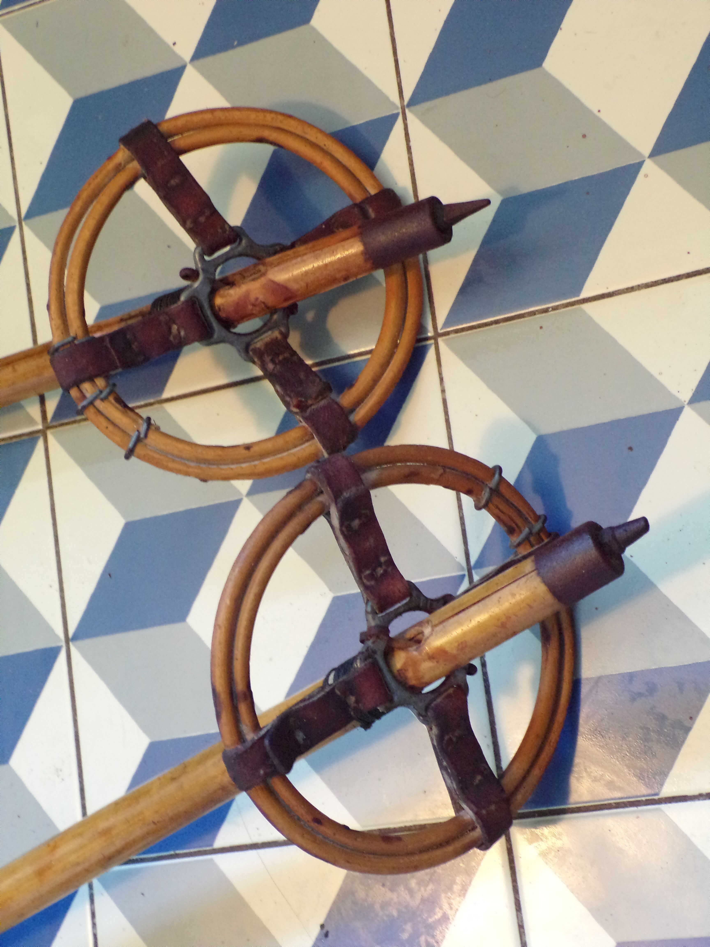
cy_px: 474
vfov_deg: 34.3
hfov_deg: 26.1
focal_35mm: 56
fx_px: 1531
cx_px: 355
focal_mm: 10.1
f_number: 3.7
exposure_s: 1/17
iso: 673
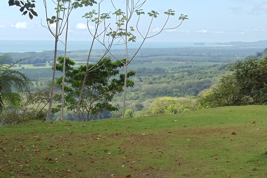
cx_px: 133
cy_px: 93
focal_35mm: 102
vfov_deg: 13.4
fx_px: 756
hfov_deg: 20.0
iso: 80
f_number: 8.1
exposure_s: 1/100
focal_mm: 8.3
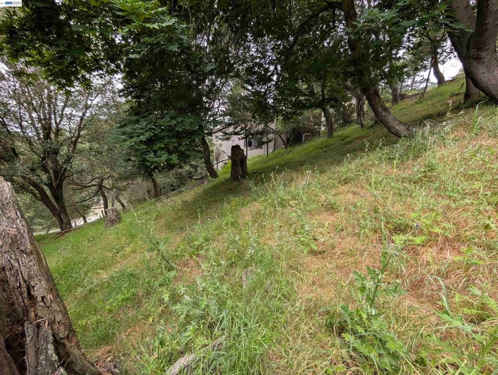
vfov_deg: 94.6
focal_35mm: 12
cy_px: 188
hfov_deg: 110.5
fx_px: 173
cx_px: 249
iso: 46
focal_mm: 2.02
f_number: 1.7
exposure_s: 1/150
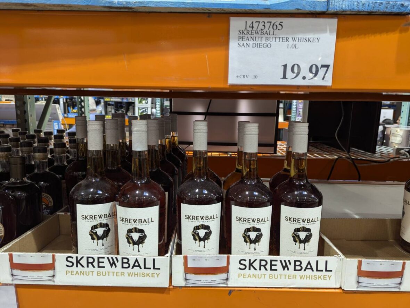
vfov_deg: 56.9
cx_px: 205
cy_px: 154
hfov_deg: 71.5
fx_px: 285
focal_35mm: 24
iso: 127
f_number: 1.85
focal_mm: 6.81
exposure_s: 1/37.5
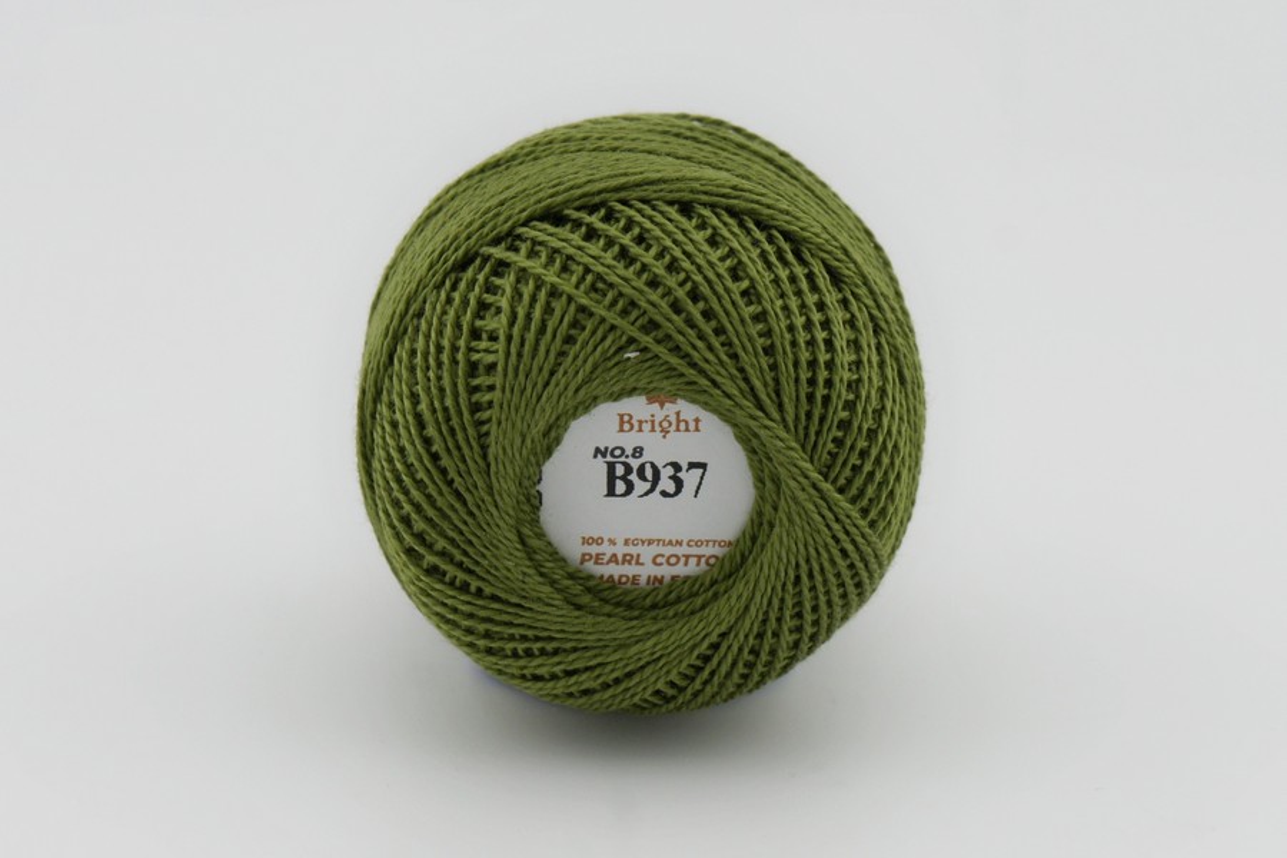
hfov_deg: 24.6
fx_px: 2949
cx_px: 644
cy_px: 429
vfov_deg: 16.6
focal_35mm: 82
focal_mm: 55
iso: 200
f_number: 9
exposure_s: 1/320
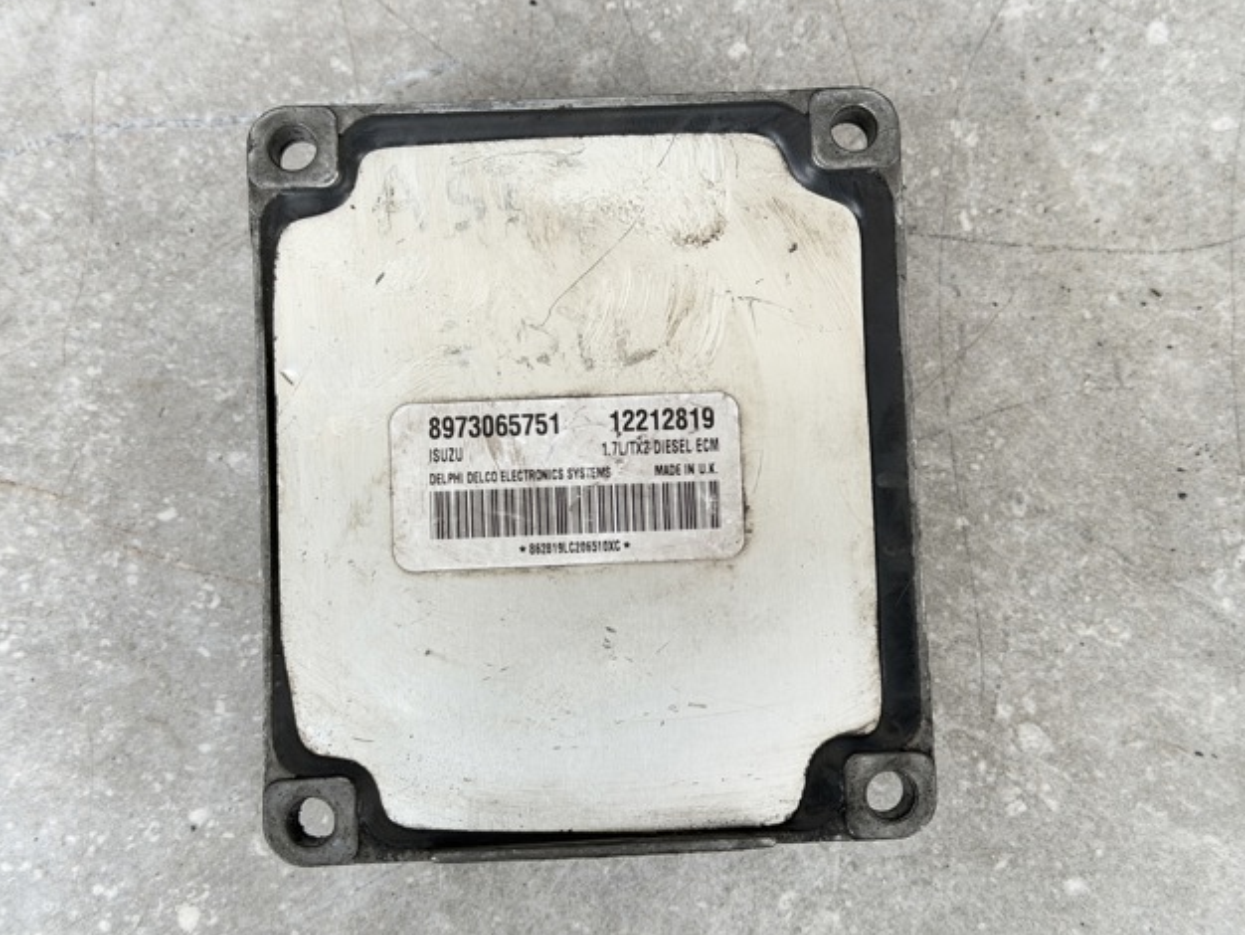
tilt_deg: -82.7
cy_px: 467
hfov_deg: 38.9
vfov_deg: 29.7
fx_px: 1763
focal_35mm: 49
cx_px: 621
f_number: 1.78
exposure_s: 1/60
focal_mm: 6.76
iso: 250
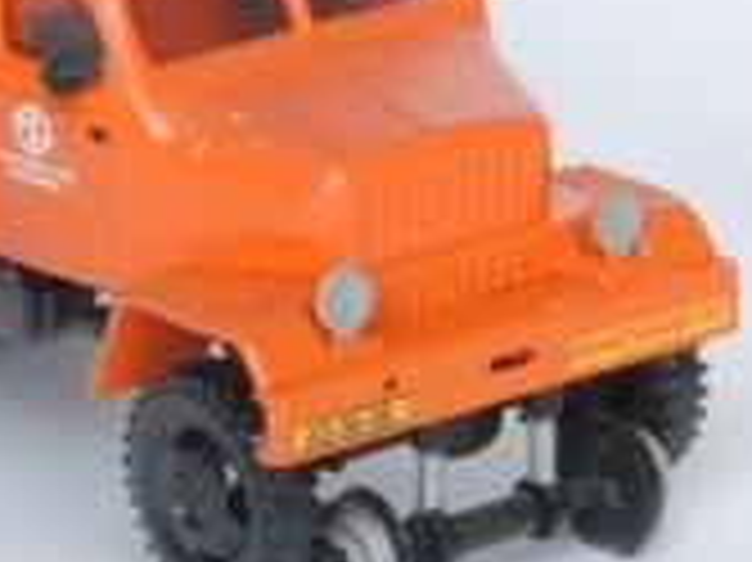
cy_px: -49
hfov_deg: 5.2
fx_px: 8278
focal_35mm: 381
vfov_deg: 3.9
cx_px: 455
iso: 200
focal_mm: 55
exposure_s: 3
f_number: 32
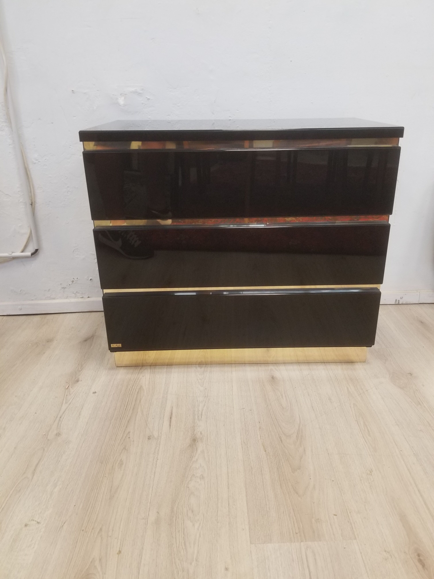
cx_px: 217
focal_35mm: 26
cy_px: 290
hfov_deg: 53.1
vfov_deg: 67.3
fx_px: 435
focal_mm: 4.25
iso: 200
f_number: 1.7
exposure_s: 1/33
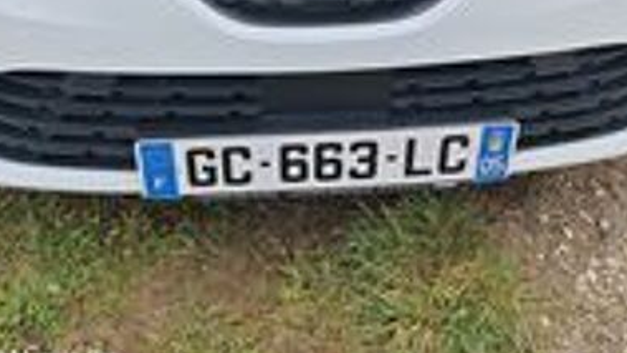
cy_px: 91
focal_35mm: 51
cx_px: 298
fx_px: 848
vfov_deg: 23.3
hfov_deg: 40.6
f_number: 2
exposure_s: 1/440
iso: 50
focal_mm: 6.83
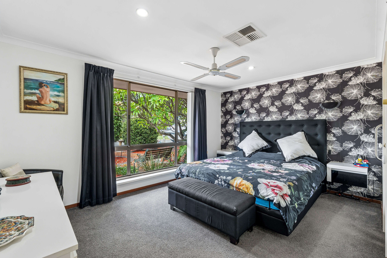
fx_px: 172
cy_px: 129
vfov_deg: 73.7
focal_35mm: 16
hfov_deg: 96.7
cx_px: 194
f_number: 7.1
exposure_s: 1/40
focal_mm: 16
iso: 640
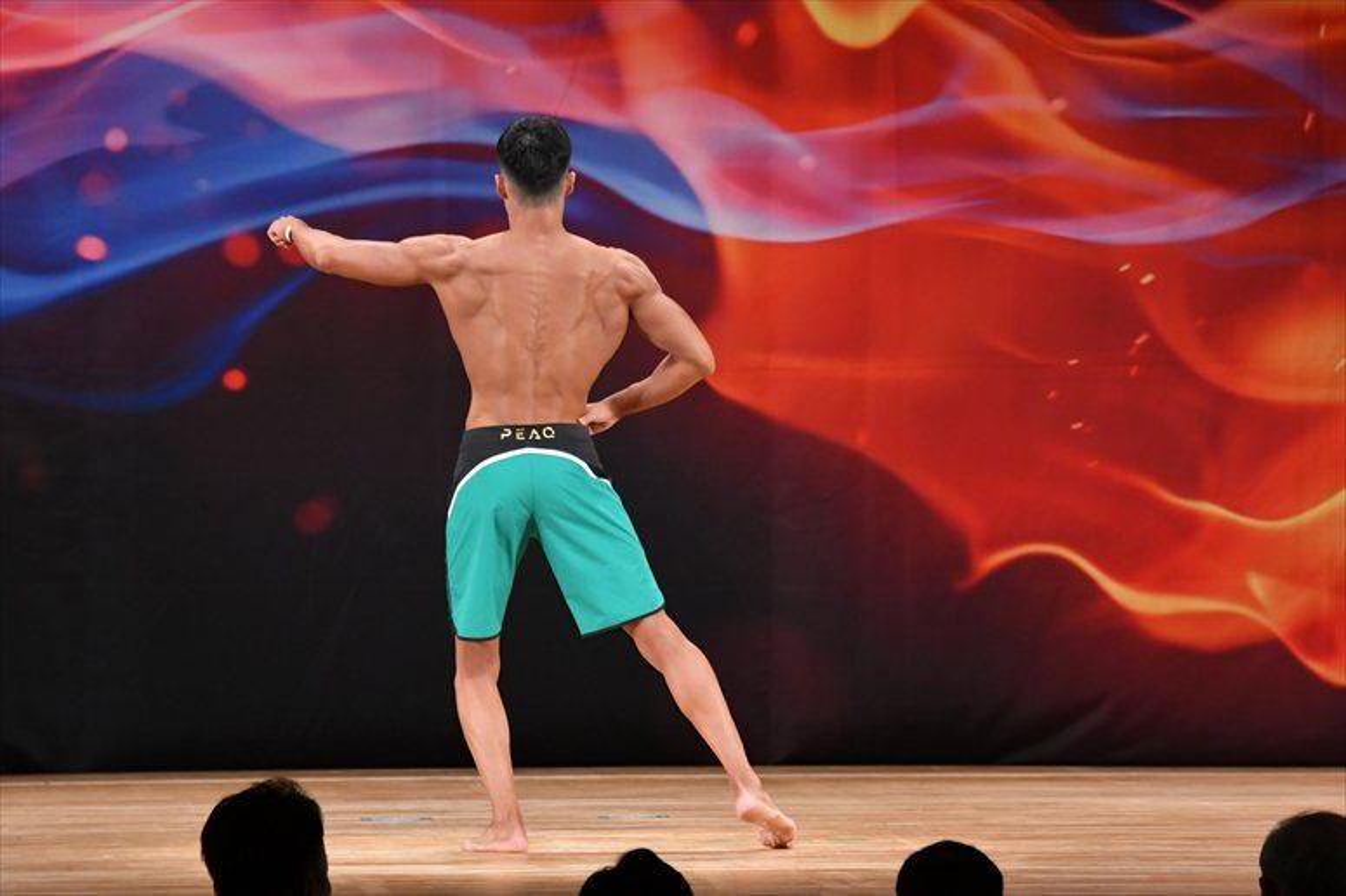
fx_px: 8409
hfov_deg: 9.2
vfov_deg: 6.1
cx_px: 673
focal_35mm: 225
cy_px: 448
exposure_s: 1/400
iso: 3200
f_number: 5.6
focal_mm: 150
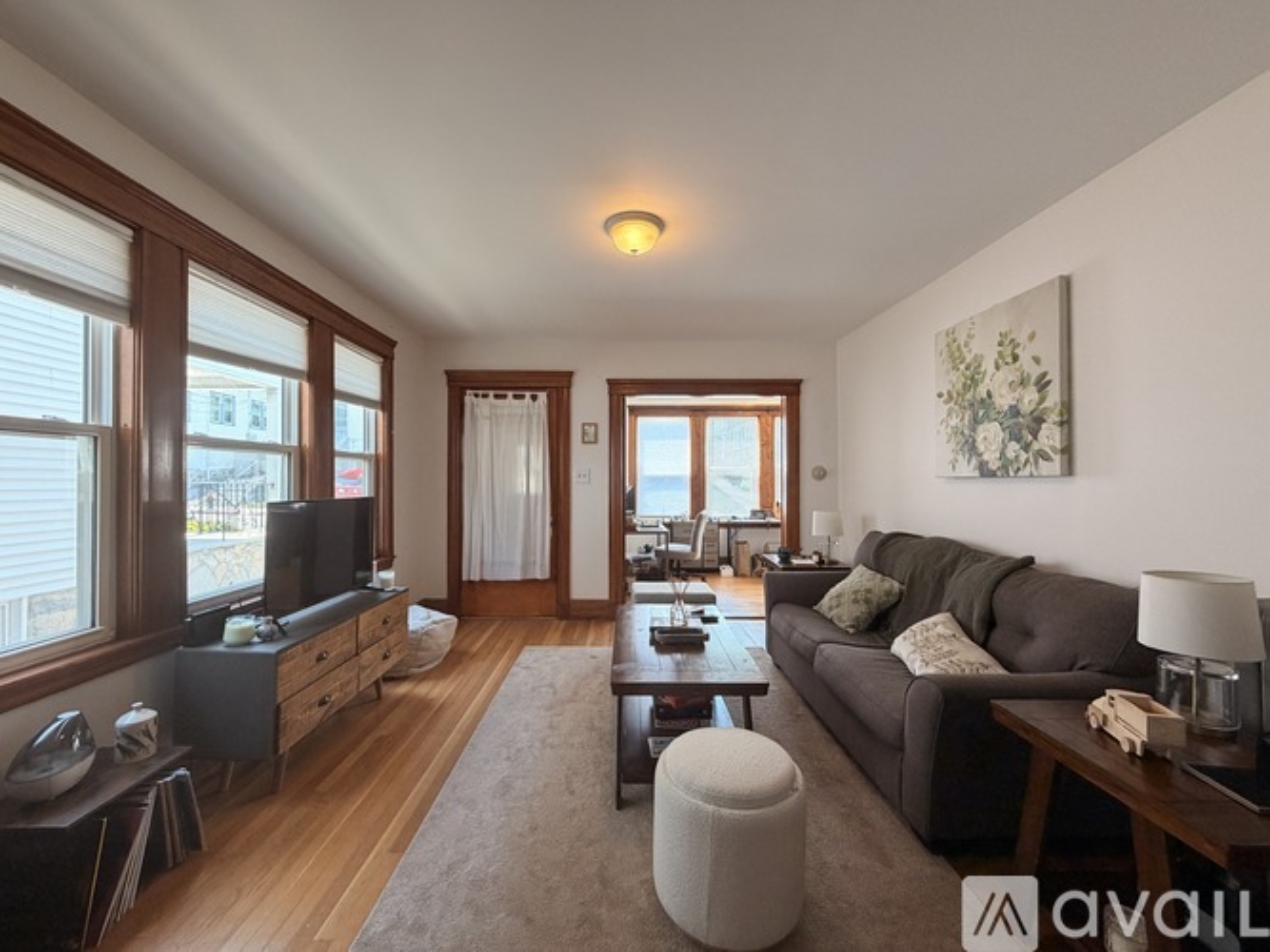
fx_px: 514
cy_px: 476
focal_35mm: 14
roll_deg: -0.1
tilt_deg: -0.3
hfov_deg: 102.1
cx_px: 635
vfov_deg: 85.7
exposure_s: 1/120
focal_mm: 2.22
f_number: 2.2
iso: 200
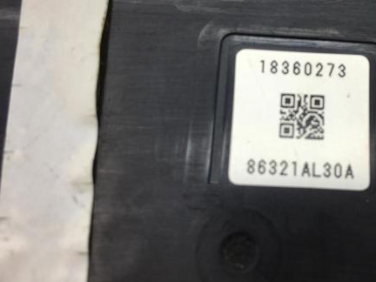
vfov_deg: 33.2
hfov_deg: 42.6
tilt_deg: -52.9
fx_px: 467
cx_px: 277
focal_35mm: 43
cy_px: 84
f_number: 2.2
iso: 25
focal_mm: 4.15
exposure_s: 1/169
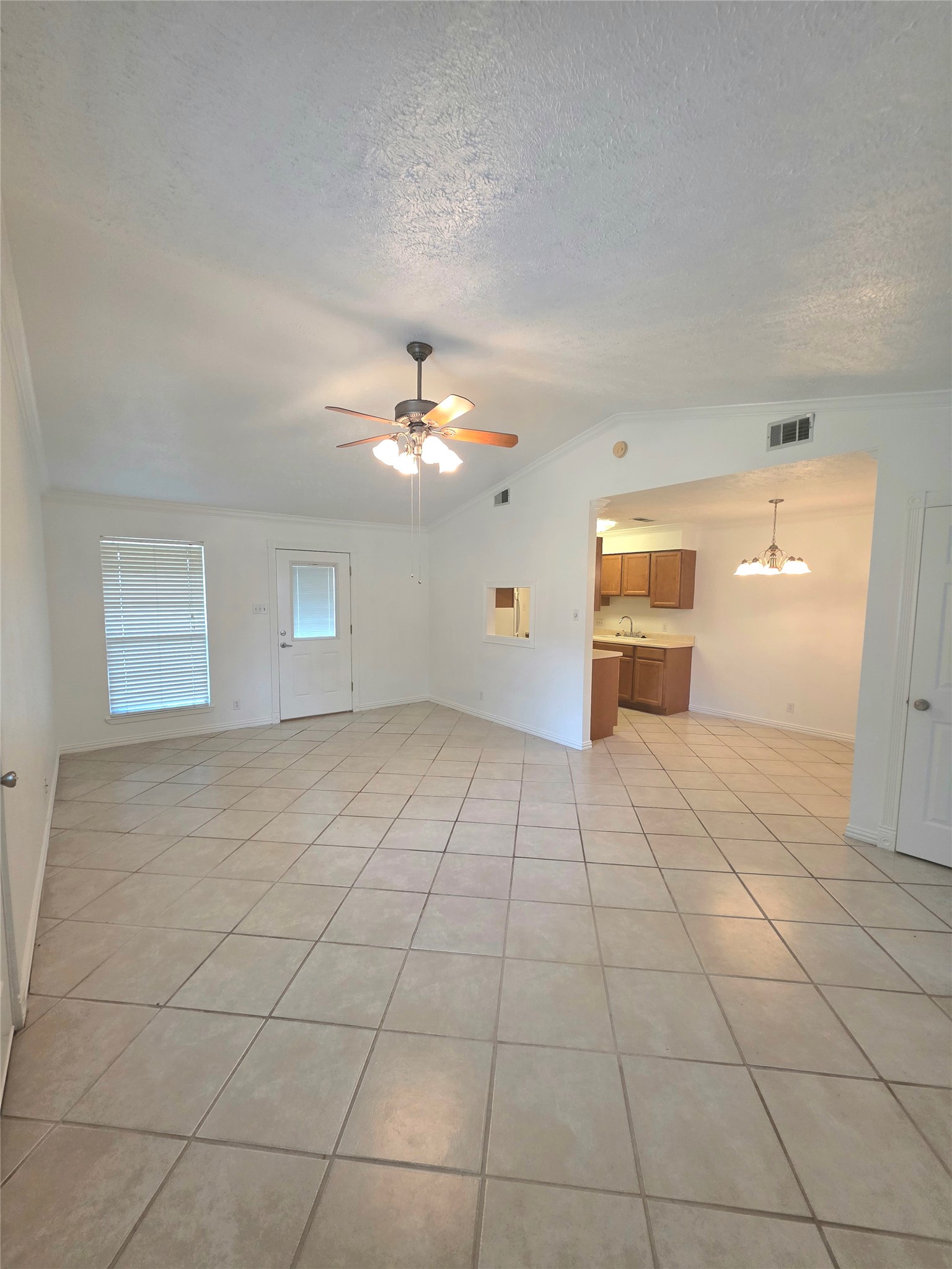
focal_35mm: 13
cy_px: 634
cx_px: 476
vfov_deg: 106.2
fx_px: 477
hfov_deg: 89.9
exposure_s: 1/120
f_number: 1.9
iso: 250
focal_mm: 2.2
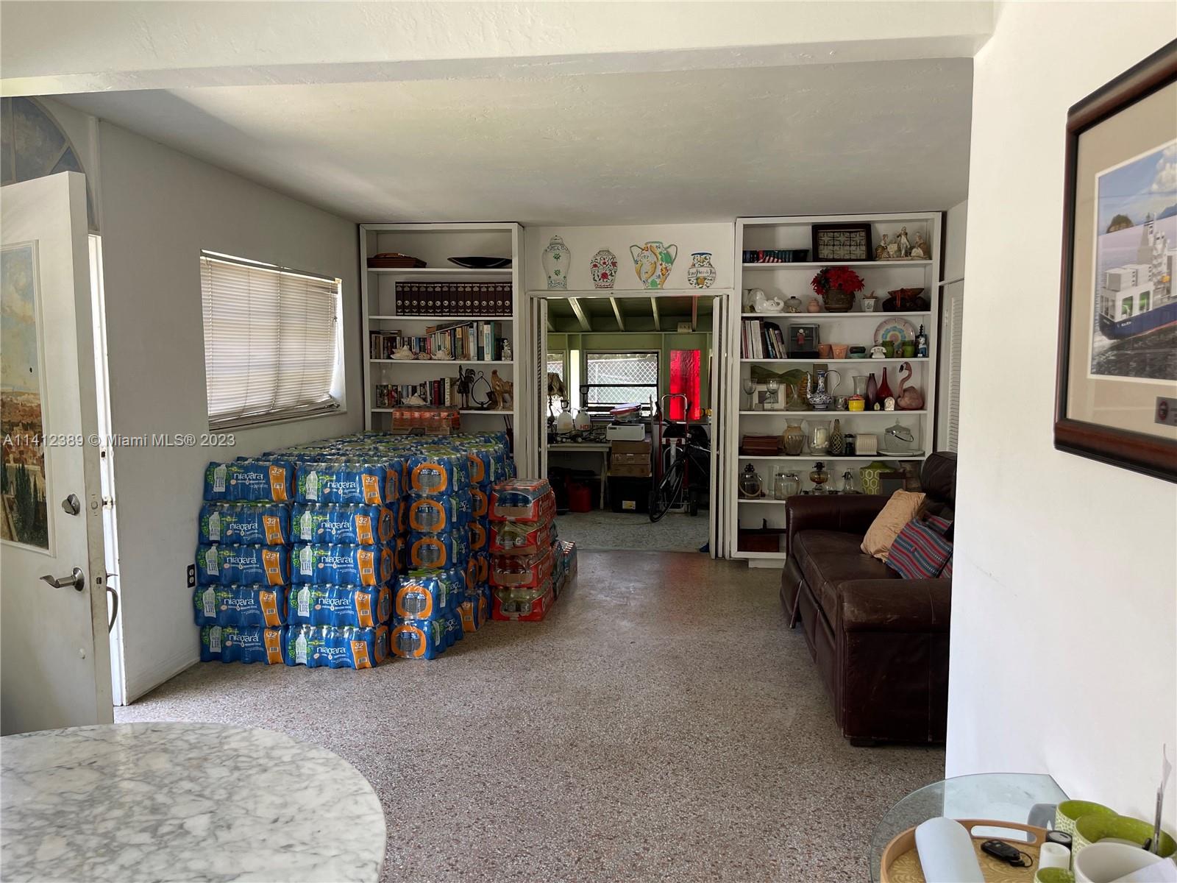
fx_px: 884
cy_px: 442
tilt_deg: -6.3
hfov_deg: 67.3
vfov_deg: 53.1
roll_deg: +0.5
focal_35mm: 26
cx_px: 588
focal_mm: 5.1
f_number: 1.6
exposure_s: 1/121
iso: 100
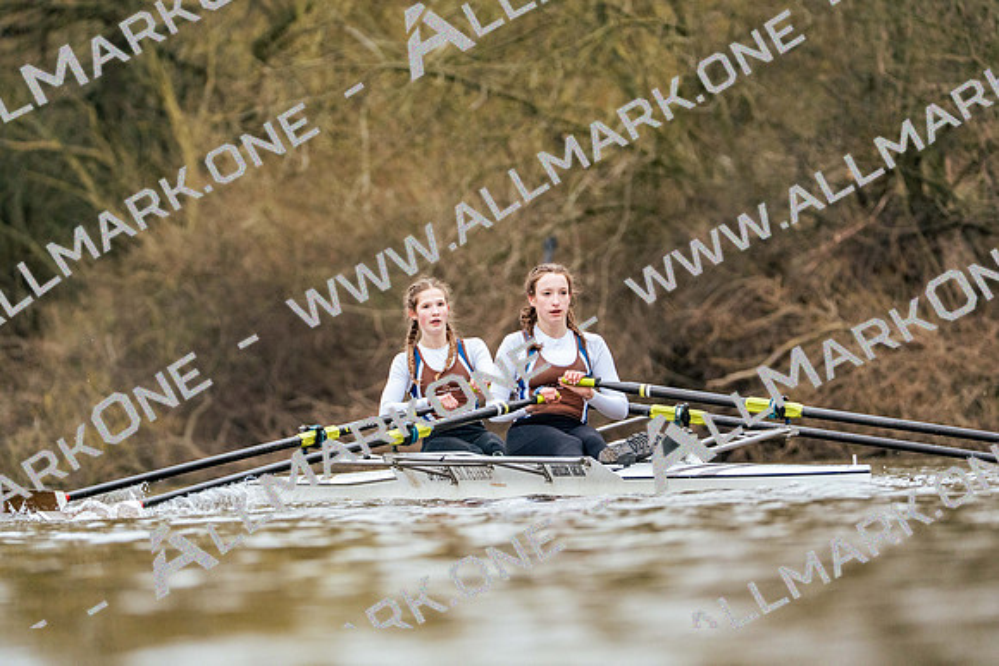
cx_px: 500
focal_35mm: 368
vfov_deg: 3.7
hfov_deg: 5.6
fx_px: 10214
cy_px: 333
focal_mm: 368
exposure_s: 1/1600
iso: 4000
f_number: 6.3
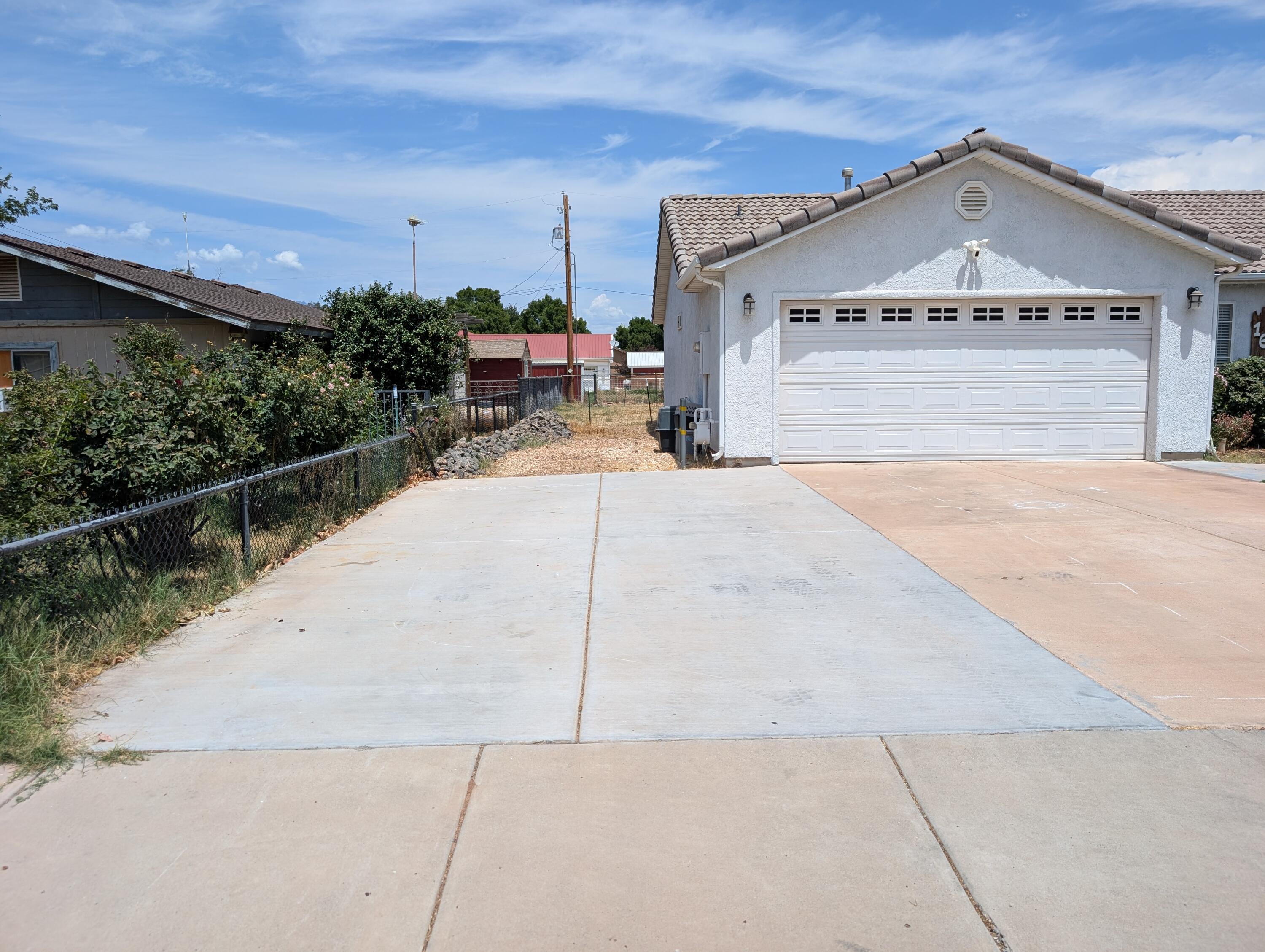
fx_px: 878
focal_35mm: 24
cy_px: 476
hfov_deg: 71.5
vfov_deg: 56.9
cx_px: 632
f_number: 1.68
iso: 36
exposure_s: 1/2370
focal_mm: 6.9
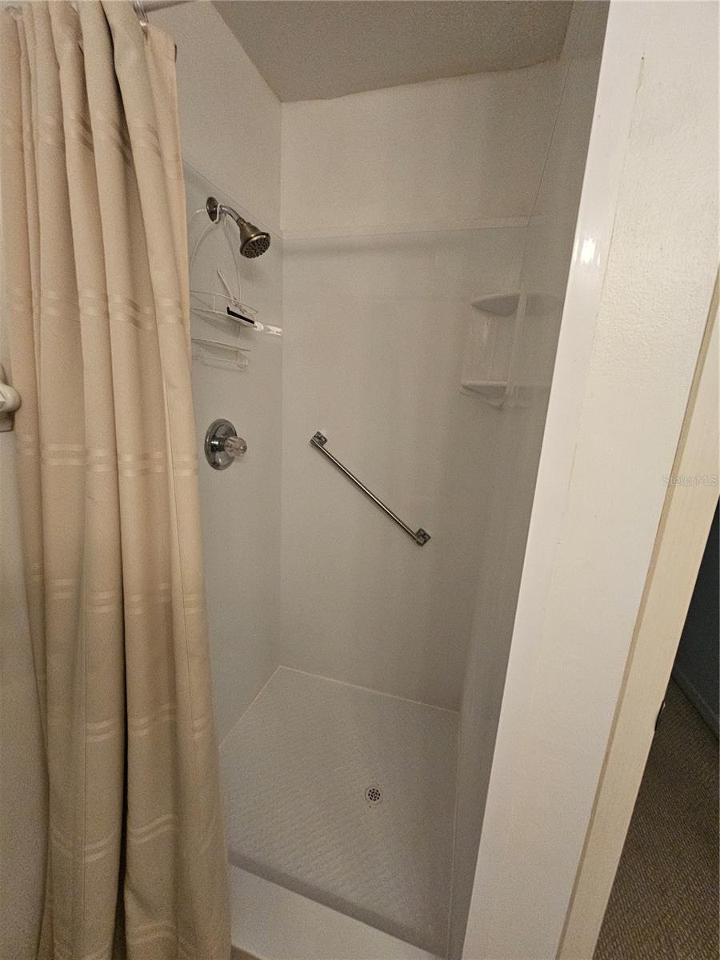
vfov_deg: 106.2
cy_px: 480
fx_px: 361
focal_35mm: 13
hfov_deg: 89.9
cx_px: 360
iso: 400
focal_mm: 2.2
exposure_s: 1/60
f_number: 2.2
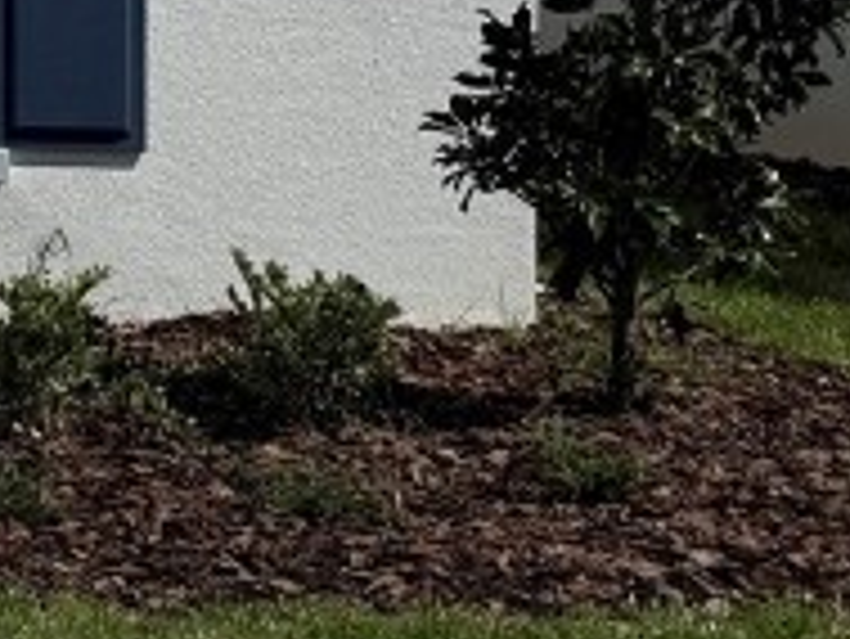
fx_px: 3194
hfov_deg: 12.2
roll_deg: -1.0
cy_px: -212
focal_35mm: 130
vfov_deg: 11.1
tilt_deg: +1.1
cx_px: -1151
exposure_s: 1/11905
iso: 80
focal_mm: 6.76
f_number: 1.78
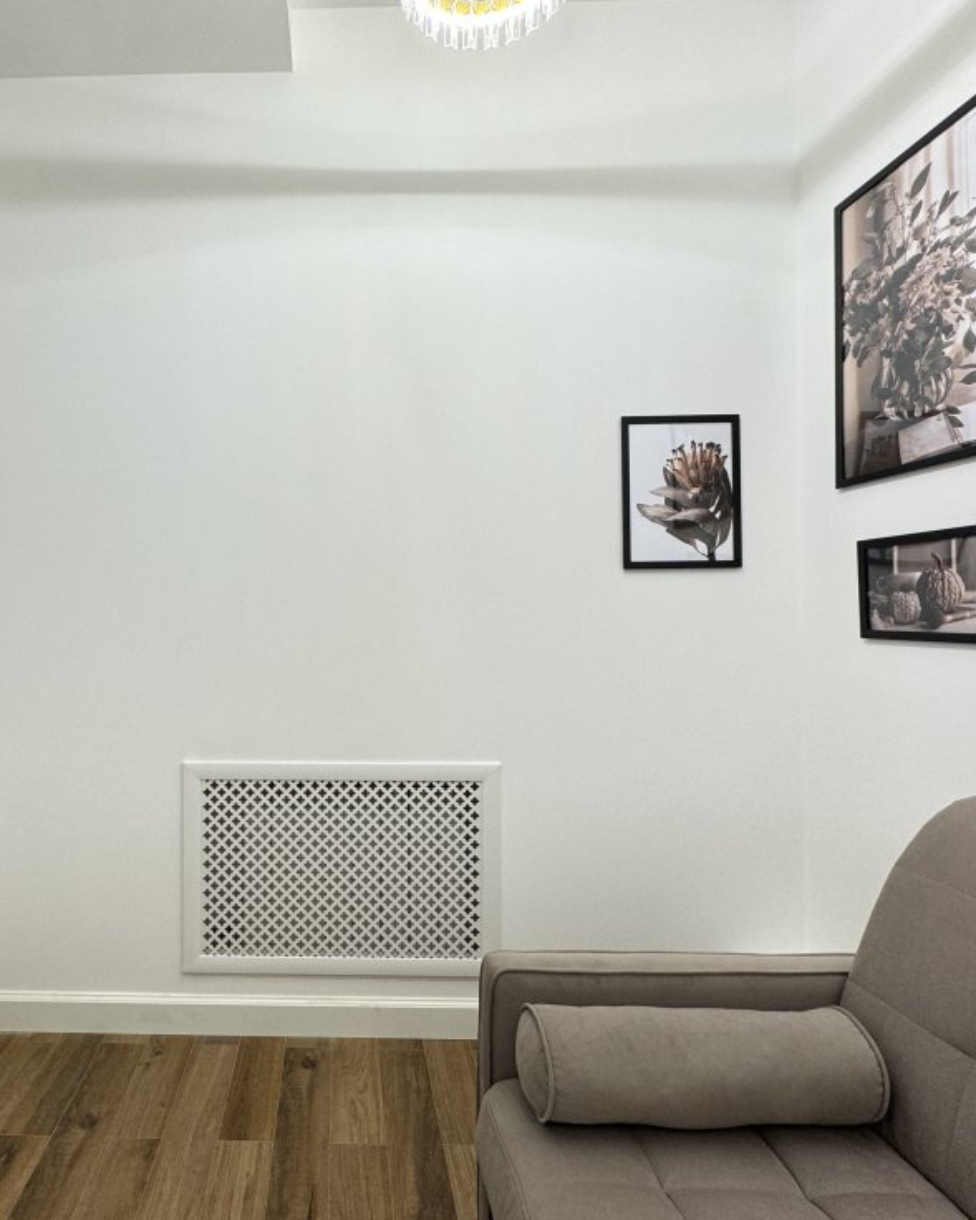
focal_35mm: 19
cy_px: 608
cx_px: 316
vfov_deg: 83.3
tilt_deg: +0.3
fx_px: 686
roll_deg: +0.1
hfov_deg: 68.6
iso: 100
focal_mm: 2.22
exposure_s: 1/100
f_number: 2.2
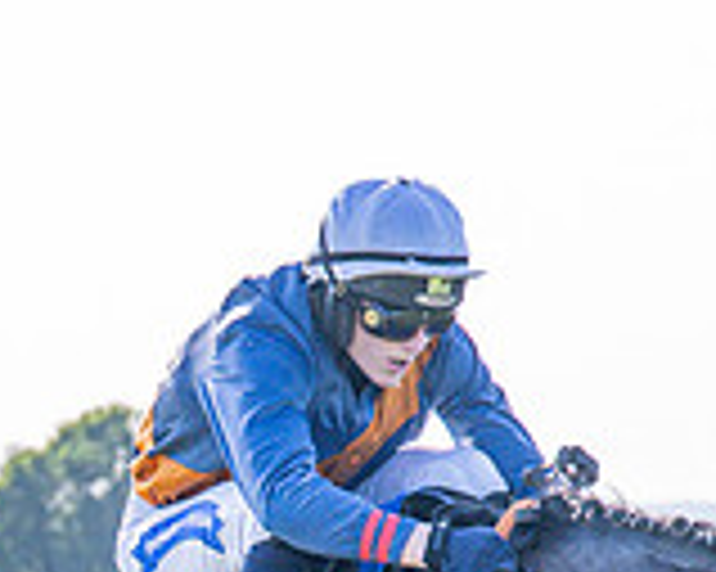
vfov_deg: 4.3
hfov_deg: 5.4
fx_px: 7560
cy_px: 769
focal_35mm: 357
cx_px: 152
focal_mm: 70
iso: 320
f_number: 4
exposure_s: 1/1600
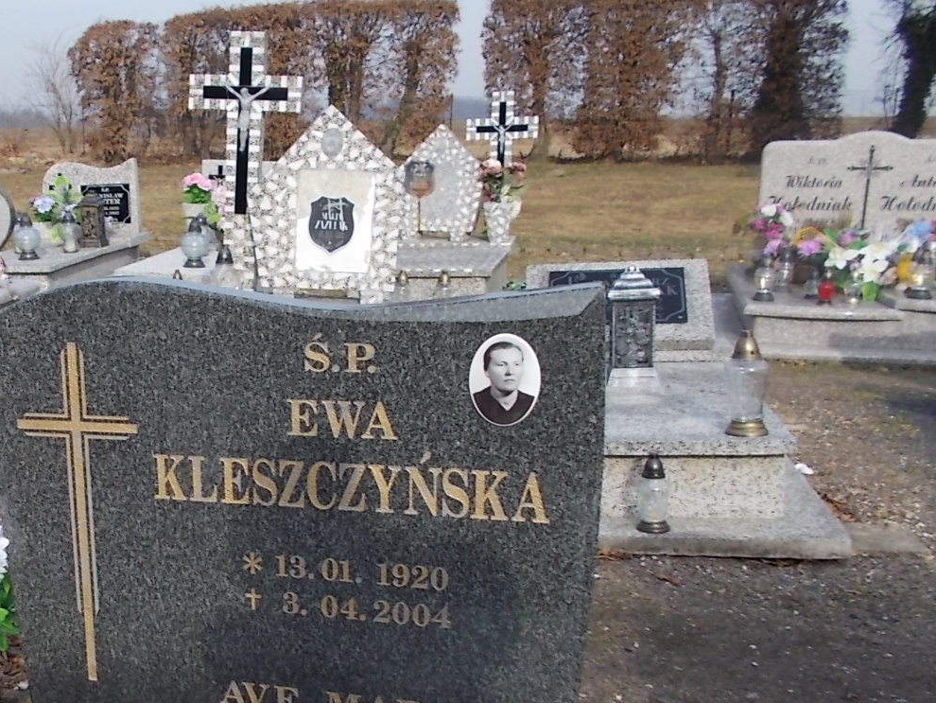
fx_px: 1136
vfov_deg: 34.2
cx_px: 210
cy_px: 431
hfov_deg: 43.1
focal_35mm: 42
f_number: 8
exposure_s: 1/100
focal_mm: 4.6
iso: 80
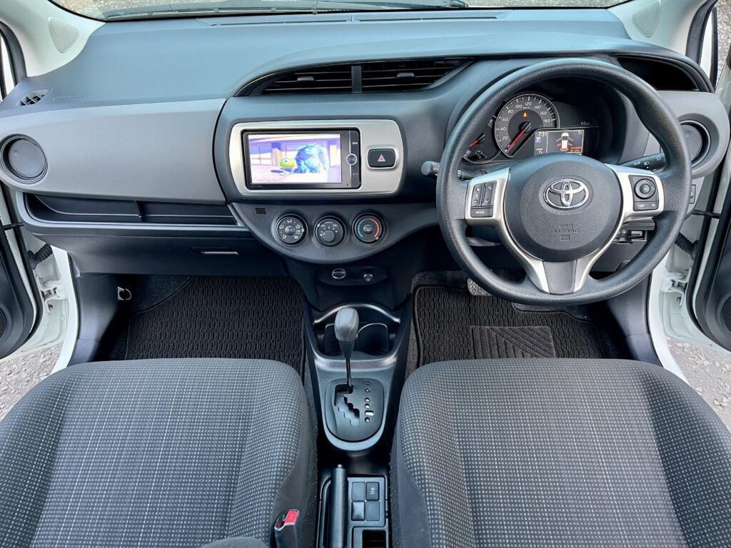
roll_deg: +3.1
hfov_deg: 69.4
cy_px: 274
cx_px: 366
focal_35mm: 25
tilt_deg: -38.3
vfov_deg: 54.9
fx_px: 528
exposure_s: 1/60
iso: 320
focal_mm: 5.1
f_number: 1.6
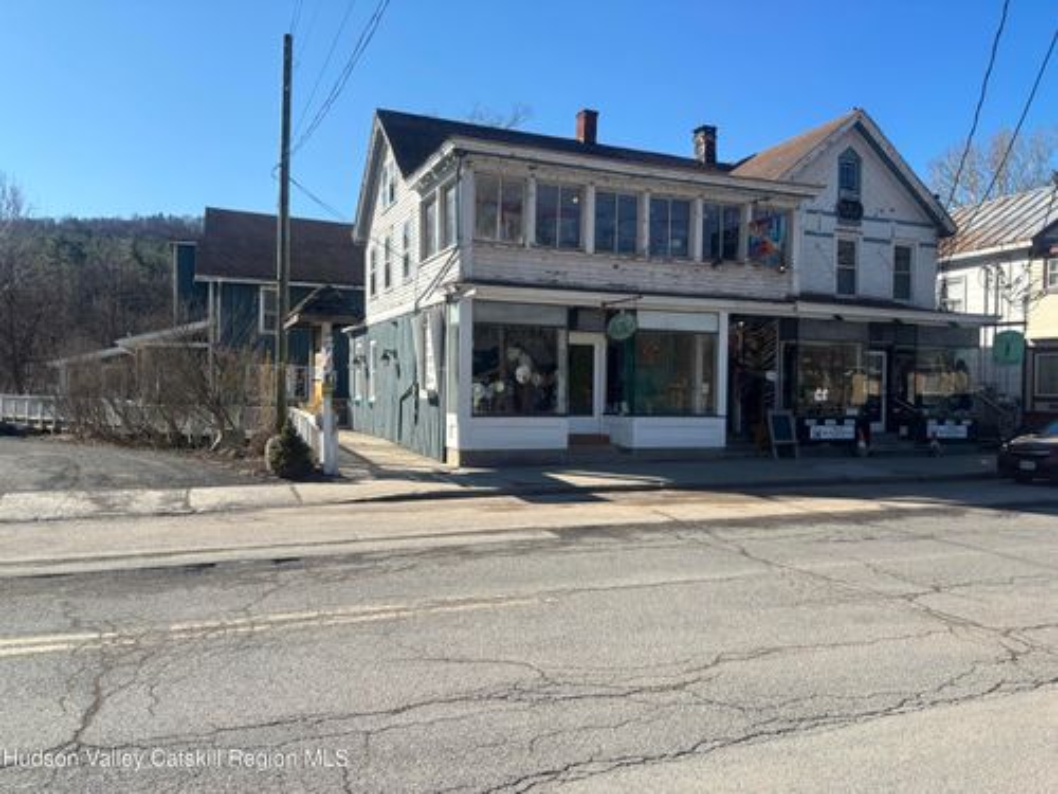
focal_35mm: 26
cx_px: 529
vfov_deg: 53.1
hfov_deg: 67.3
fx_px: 795
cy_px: 397
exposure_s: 1/2151
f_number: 1.6
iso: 50
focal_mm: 5.96
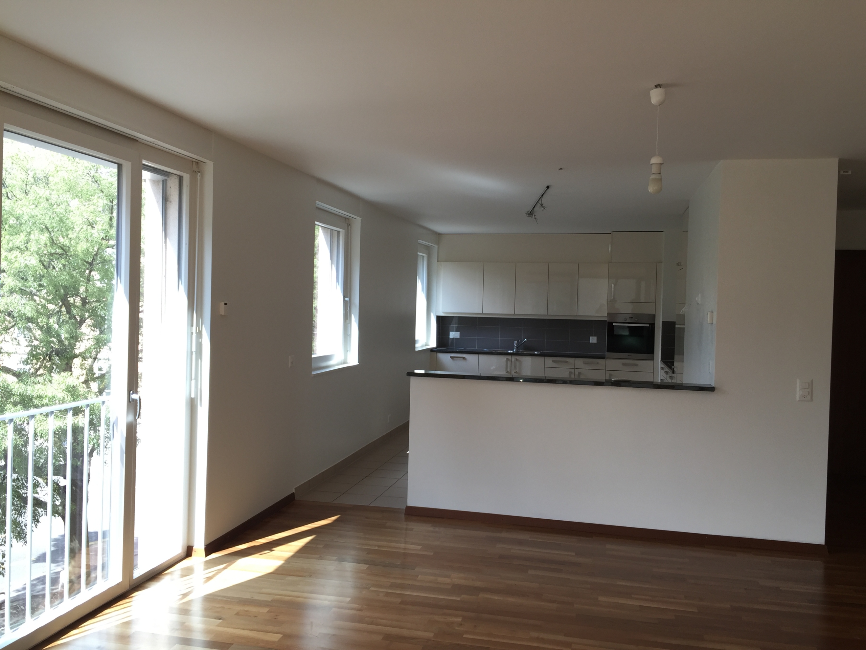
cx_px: 433
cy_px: 325
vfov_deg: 48.2
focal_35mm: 29
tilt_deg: -0.7
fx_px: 726
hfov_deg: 61.7
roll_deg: -1.4
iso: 32
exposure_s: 1/116
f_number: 2.2
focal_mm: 4.15
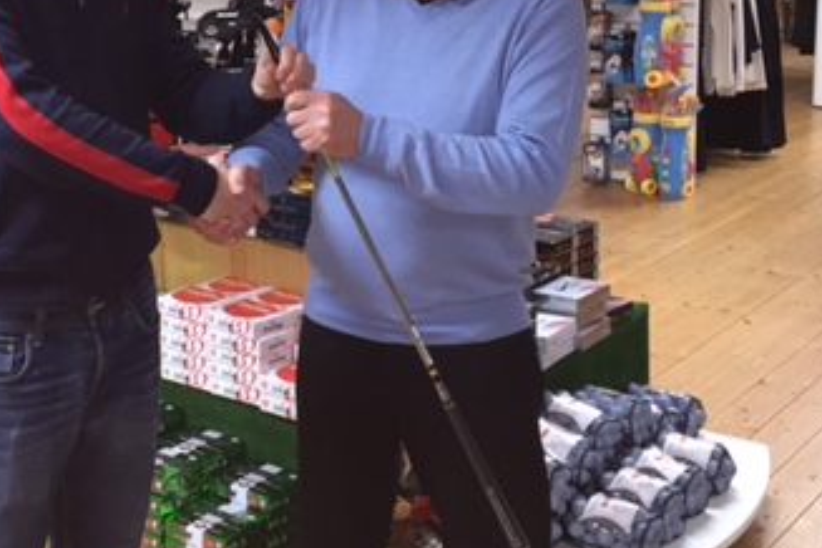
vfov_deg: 22.8
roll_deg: +2.1
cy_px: 133
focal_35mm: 59
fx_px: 1347
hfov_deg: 33.4
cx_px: 229
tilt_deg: -9.2
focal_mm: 4.15
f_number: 2.2
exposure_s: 1/30
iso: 160
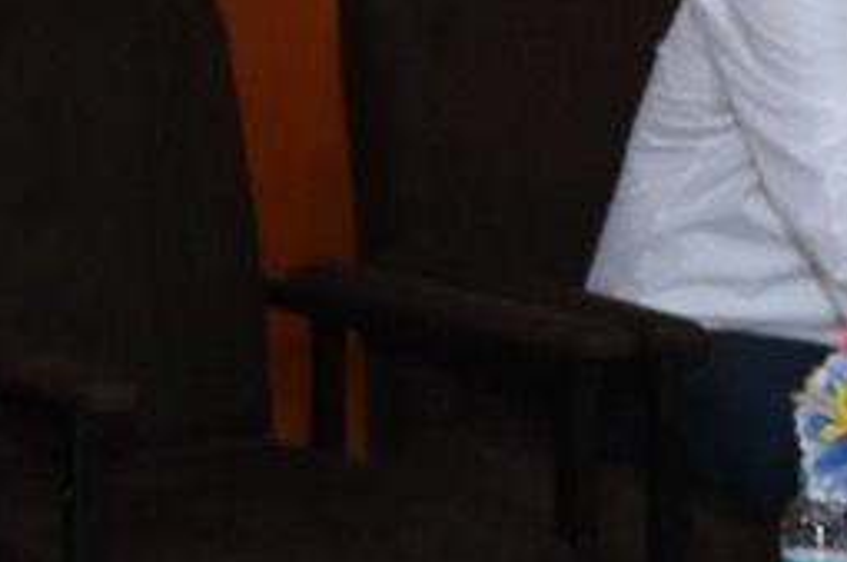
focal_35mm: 184
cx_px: -774
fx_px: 4317
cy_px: -599
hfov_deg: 10.4
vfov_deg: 7.1
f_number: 5.6
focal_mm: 32.5
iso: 2500
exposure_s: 1/125
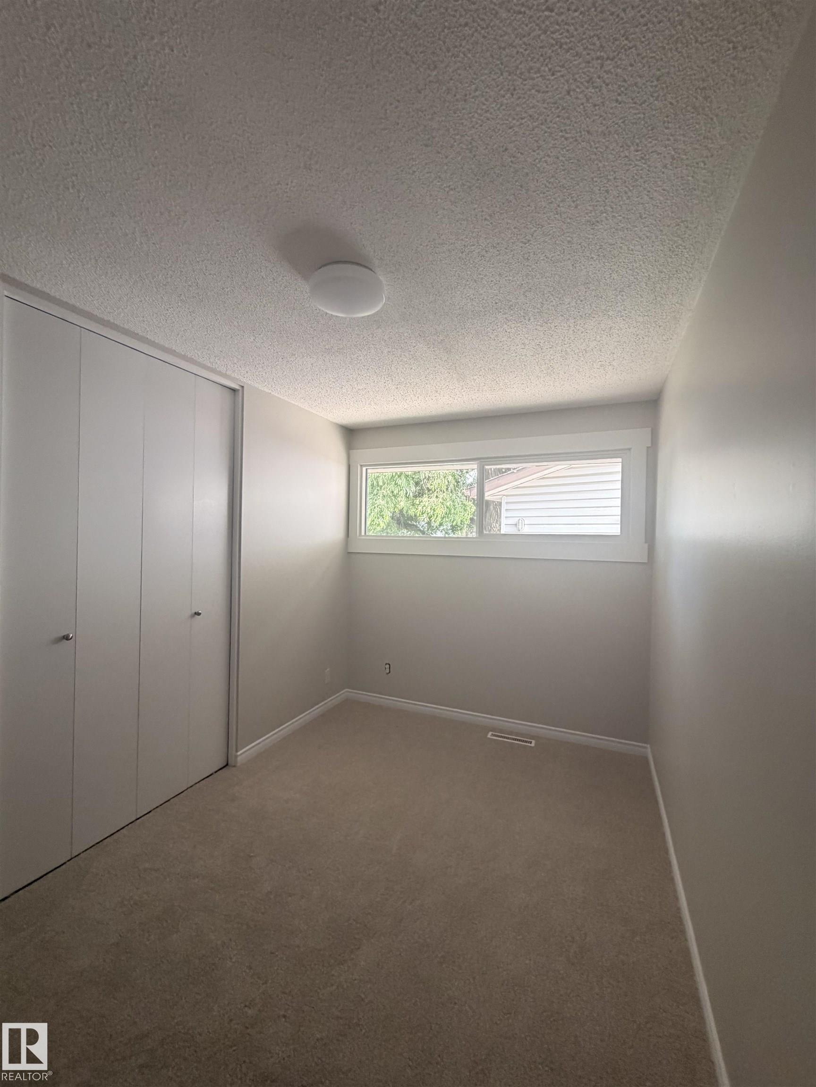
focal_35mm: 14
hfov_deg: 85.7
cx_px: 408
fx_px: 440
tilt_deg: -2.0
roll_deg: -1.4
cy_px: 544
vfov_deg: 102.1
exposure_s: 1/94
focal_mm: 2.22
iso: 320
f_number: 2.2
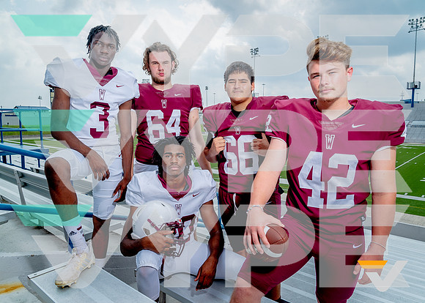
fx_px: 303
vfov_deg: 53.2
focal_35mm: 25
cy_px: 152
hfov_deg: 70.1
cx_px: 209
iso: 100
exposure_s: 1/125
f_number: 11
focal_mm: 24
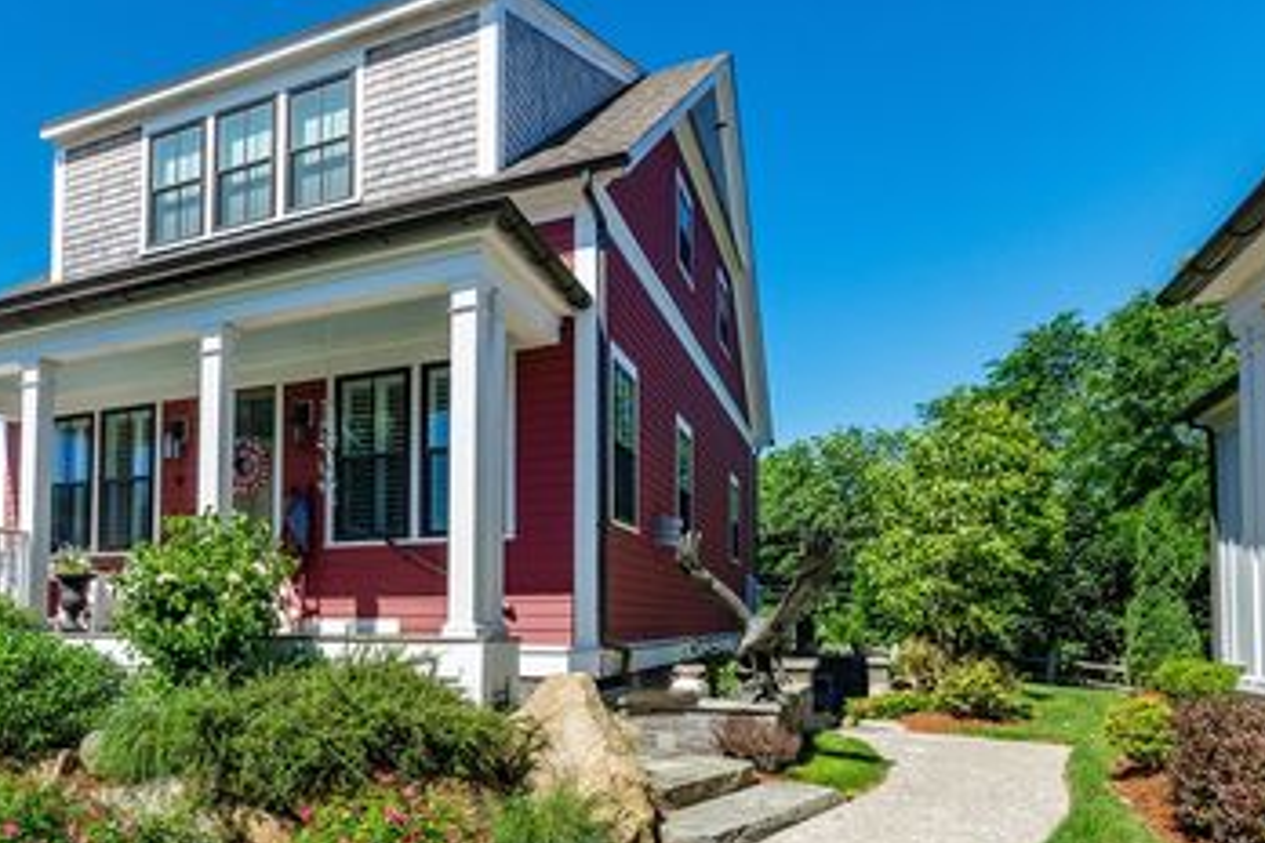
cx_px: 367
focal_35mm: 23
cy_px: 481
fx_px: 808
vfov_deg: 54.9
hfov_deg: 72.4
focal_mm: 16
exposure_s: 1/320
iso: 100
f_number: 6.3
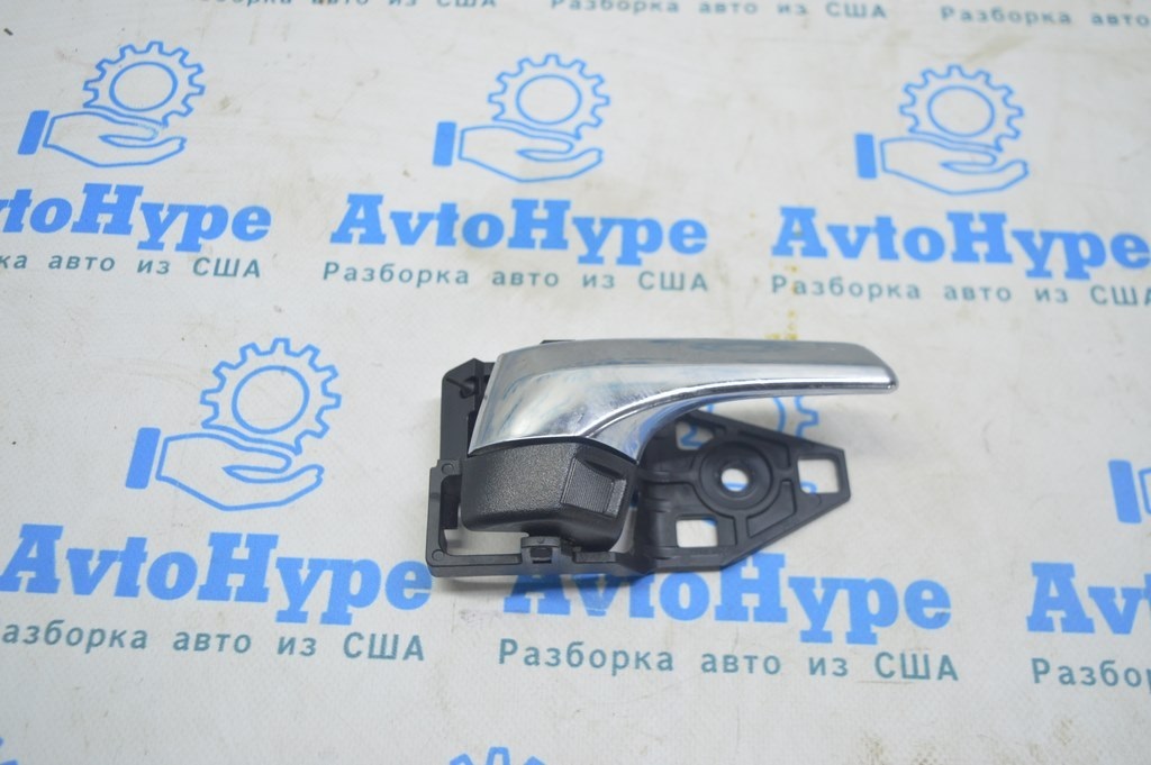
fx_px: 1102
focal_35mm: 34
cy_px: 382
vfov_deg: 38.3
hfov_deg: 55.1
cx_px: 576
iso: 400
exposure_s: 1/40
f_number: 3.8
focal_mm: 23
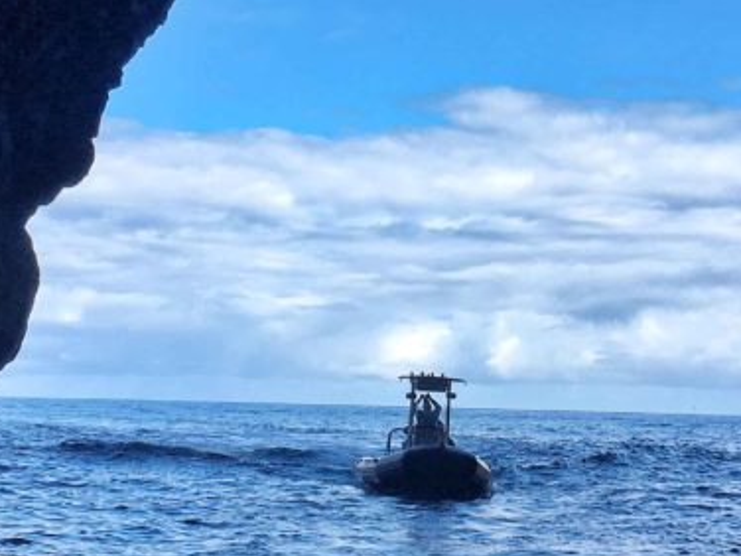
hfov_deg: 24.7
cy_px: 124
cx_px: 459
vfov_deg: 18.5
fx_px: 1691
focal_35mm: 79
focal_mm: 4.15
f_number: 2.2
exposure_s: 1/1241
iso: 25
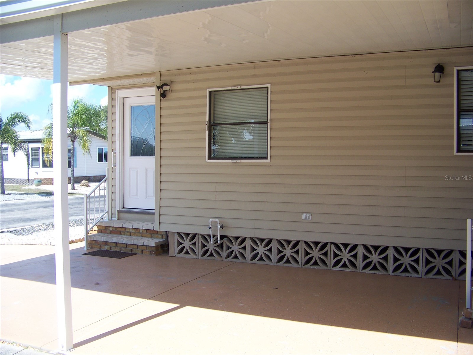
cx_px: 236
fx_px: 492
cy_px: 178
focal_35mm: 36
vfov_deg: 39.7
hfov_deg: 51.4
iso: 64
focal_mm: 5.85
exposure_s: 1/500
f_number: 2.8
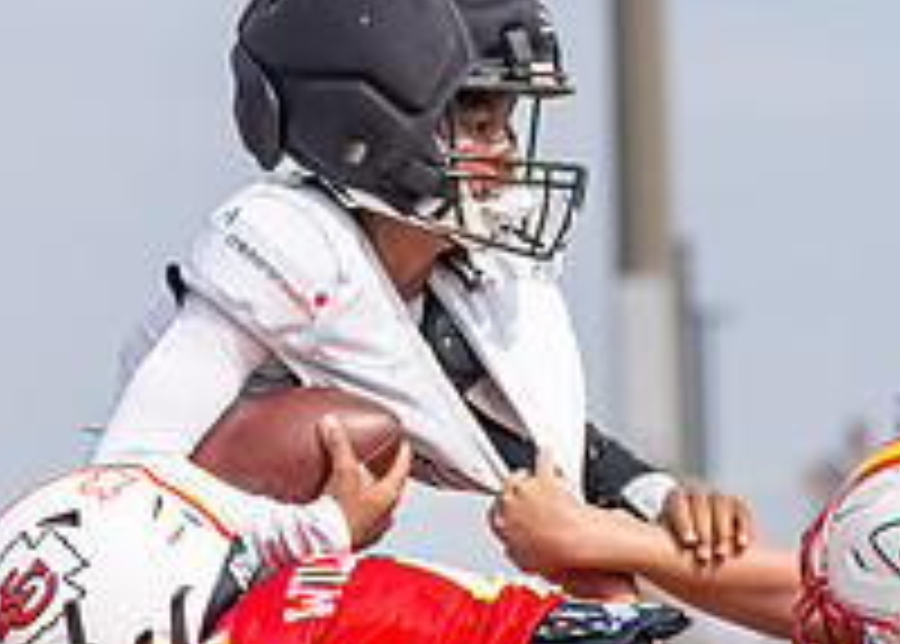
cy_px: 677
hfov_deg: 6.3
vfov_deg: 4.5
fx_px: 8131
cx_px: 678
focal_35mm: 318
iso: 160
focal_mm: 83
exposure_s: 1/4000
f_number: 2.8
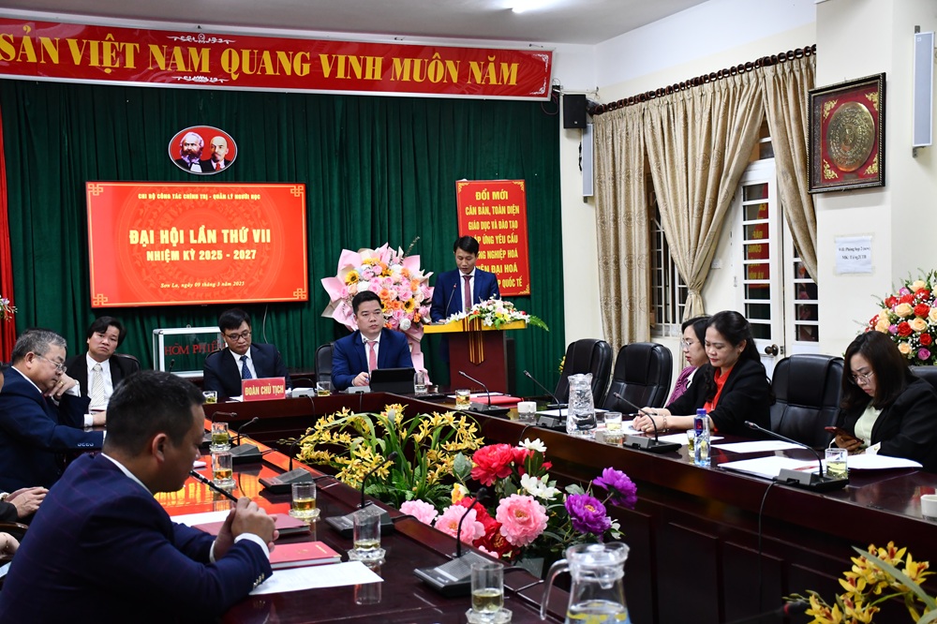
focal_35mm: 48
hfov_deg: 41.1
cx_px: 468
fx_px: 1249
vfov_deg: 28.1
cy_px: 312
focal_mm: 32
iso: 2000
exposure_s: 1/125
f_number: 4
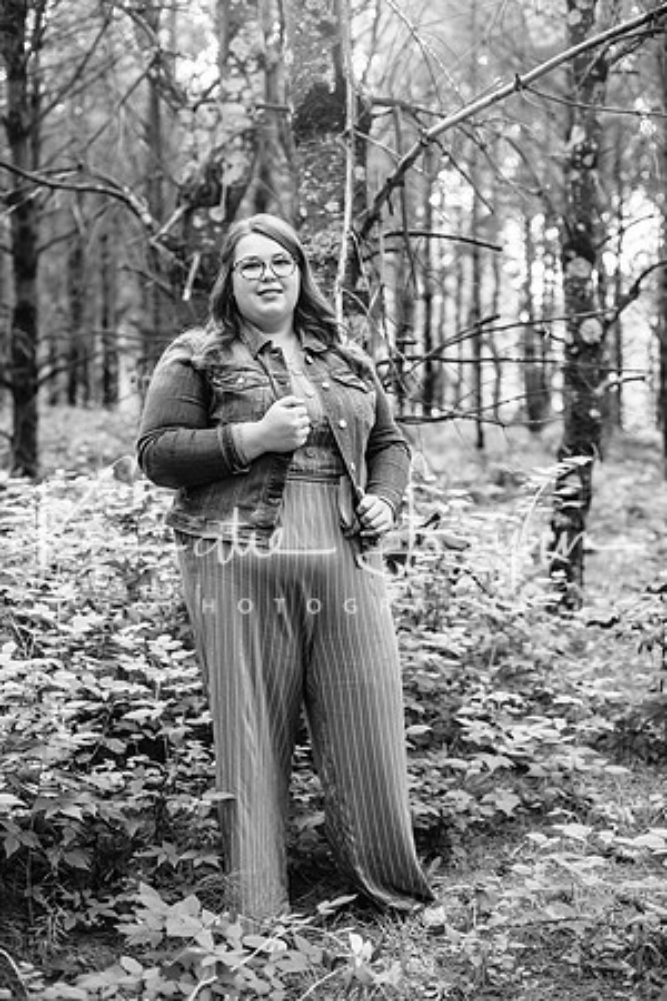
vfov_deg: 39.6
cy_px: 500
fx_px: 1389
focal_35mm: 50
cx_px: 334
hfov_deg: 27.0
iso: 640
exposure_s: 1/250
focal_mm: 50
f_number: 2.8
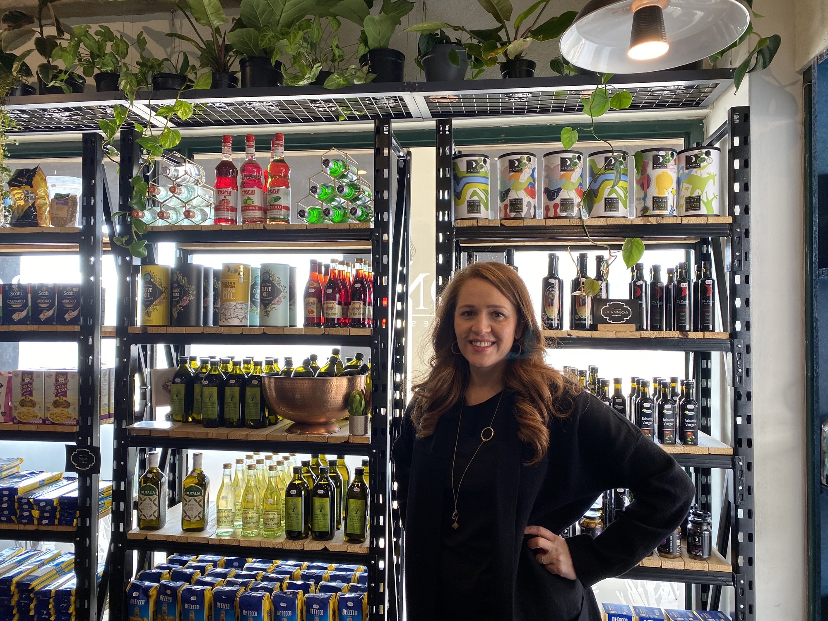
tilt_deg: +1.7
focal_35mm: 26
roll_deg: -0.6
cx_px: 414
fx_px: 622
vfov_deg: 53.1
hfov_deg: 67.3
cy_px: 310
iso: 80
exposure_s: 1/50
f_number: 1.8
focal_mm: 4.25
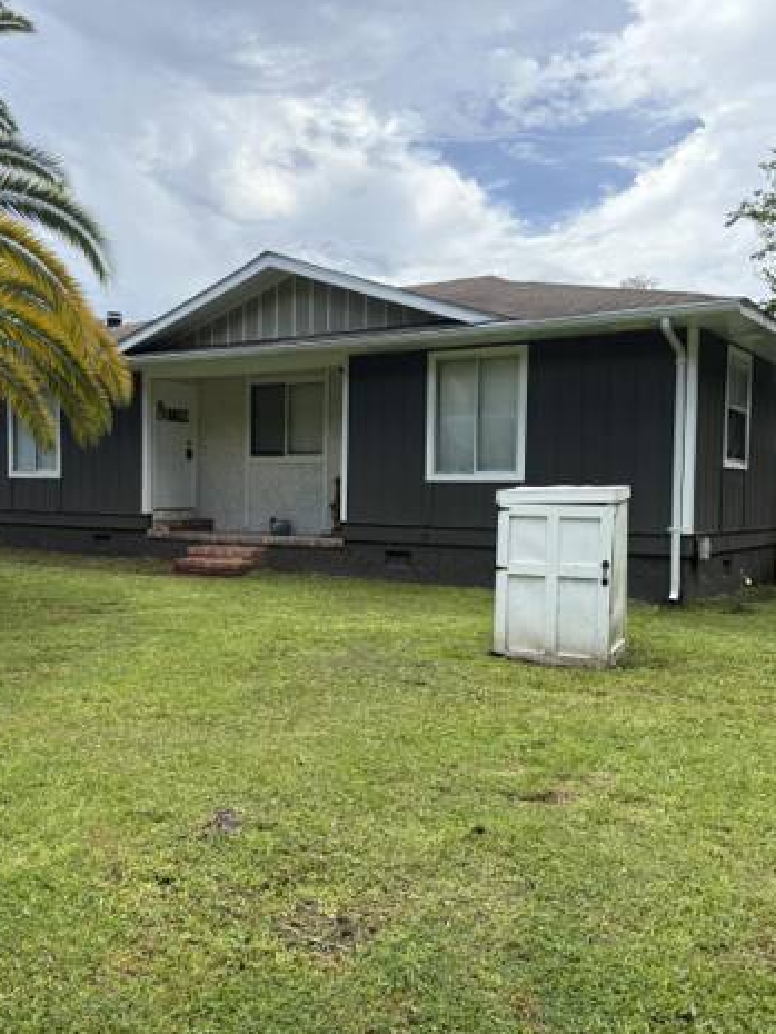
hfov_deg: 42.9
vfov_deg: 55.3
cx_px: 331
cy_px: 524
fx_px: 986
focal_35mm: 33
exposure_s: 1/3145
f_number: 1.78
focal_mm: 6.76
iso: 100
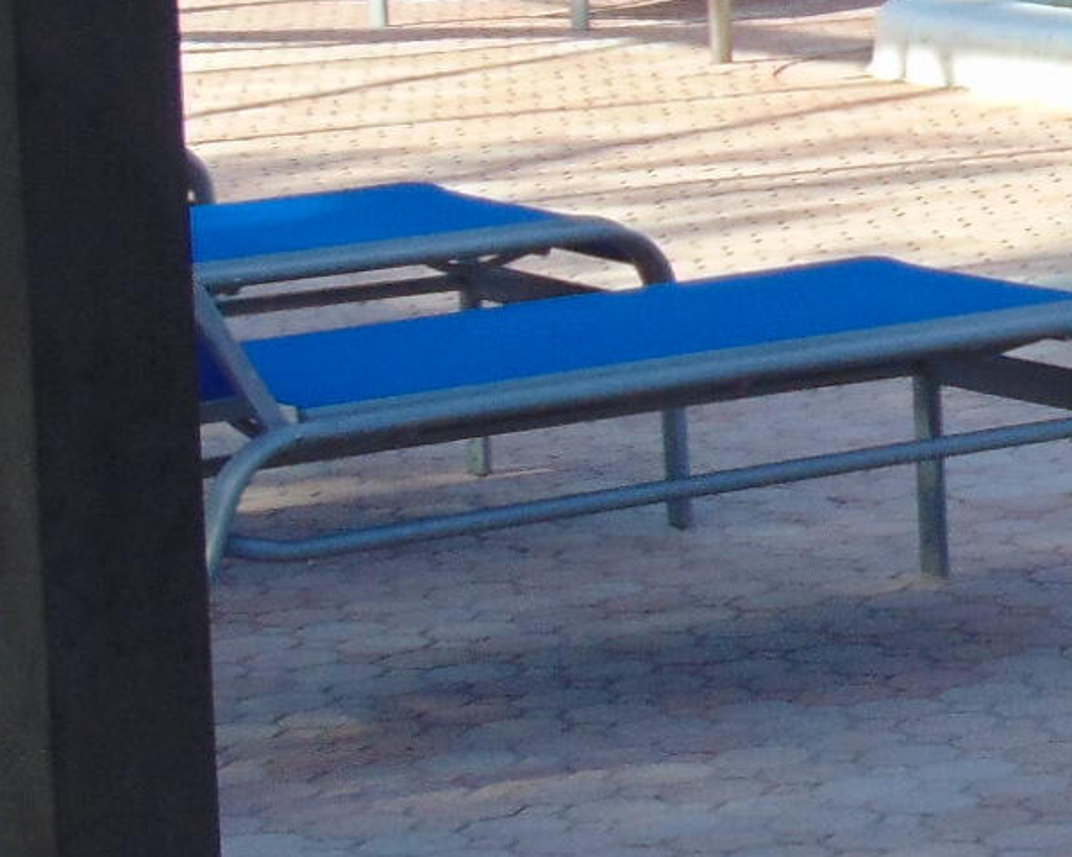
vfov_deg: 7.3
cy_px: 100
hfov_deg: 8.8
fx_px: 6694
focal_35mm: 211
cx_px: 1949
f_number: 3.5
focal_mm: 9
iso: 80
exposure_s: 1/320
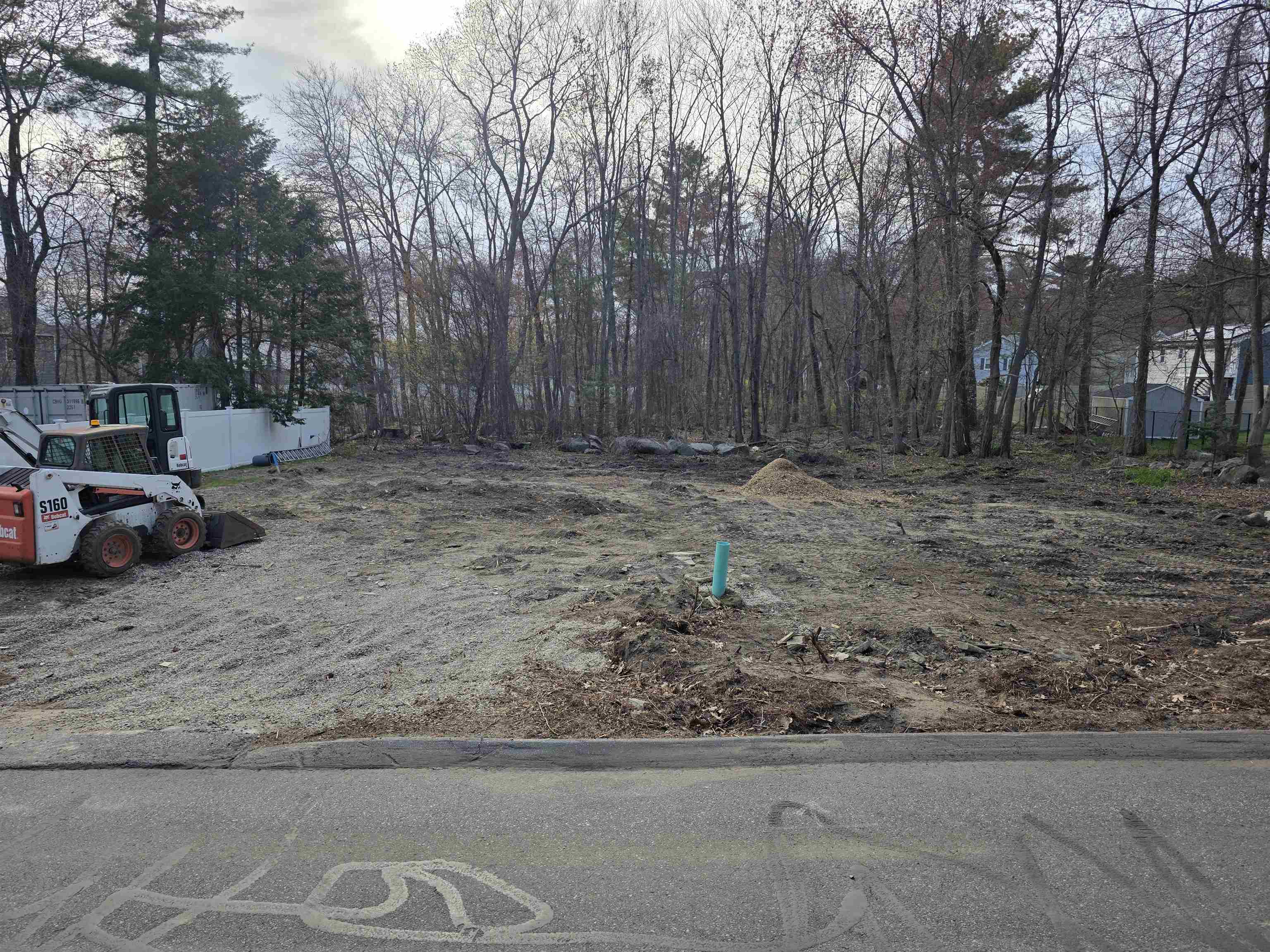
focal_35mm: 23
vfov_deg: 58.9
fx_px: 844
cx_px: 635
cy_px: 476
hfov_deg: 73.9
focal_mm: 6.3
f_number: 1.7
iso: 80
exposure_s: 1/3788
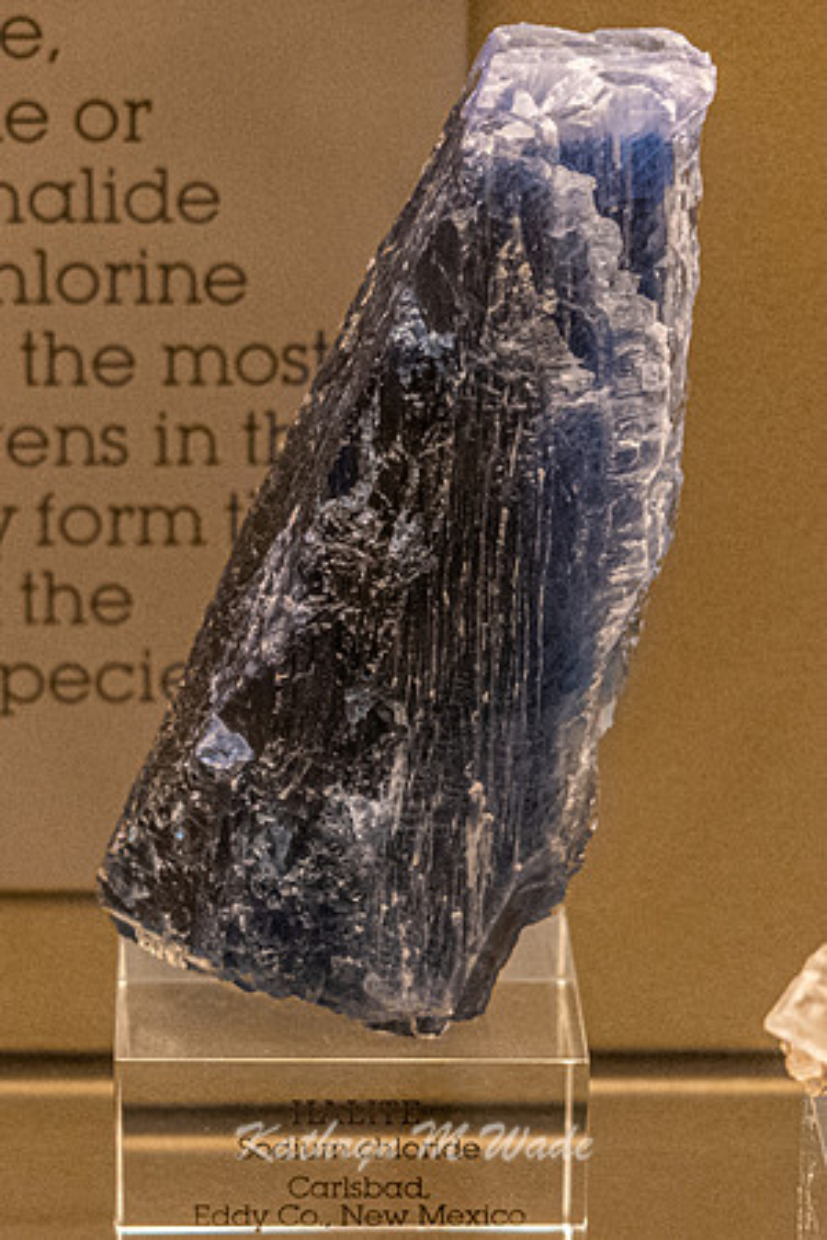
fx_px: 5701
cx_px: 399
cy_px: 718
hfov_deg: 8.3
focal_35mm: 165
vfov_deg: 12.4
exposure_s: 1/100
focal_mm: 80
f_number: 5.6
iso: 5000
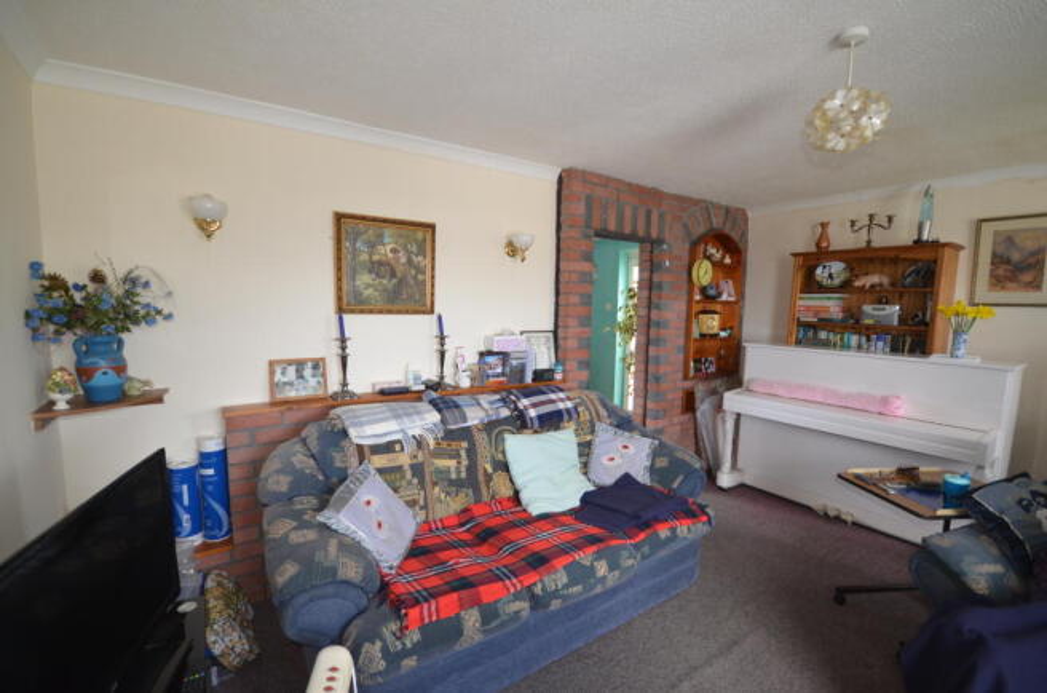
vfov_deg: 77.0
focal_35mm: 15
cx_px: 524
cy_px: 346
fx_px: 435
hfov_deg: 100.5
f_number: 4
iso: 800
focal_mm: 10
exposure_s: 1/60
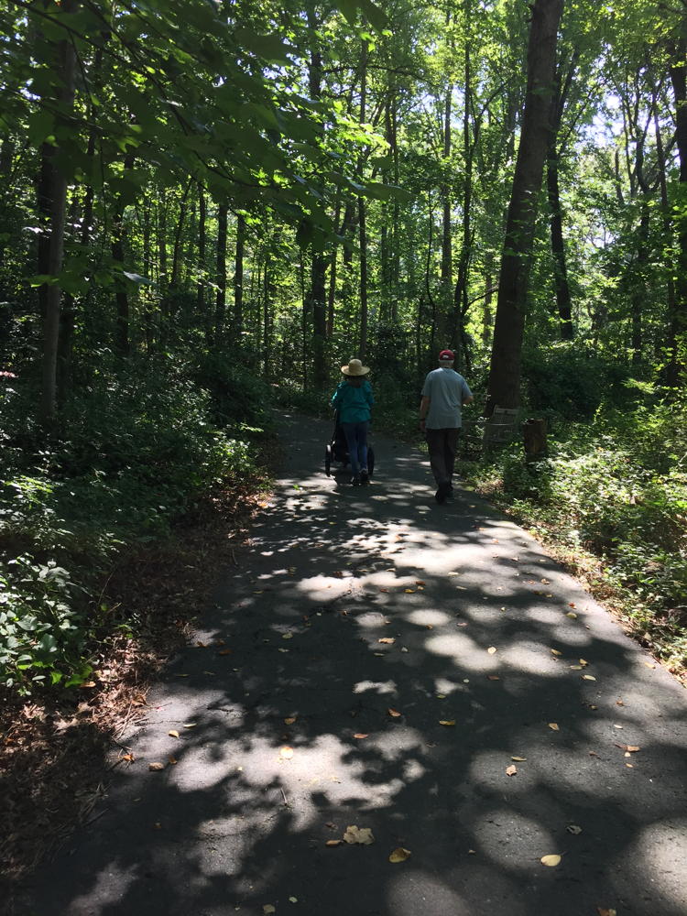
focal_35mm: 29
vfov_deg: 61.7
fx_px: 767
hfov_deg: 48.2
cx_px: 344
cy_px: 458
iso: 32
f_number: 2.2
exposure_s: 1/60
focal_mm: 4.15
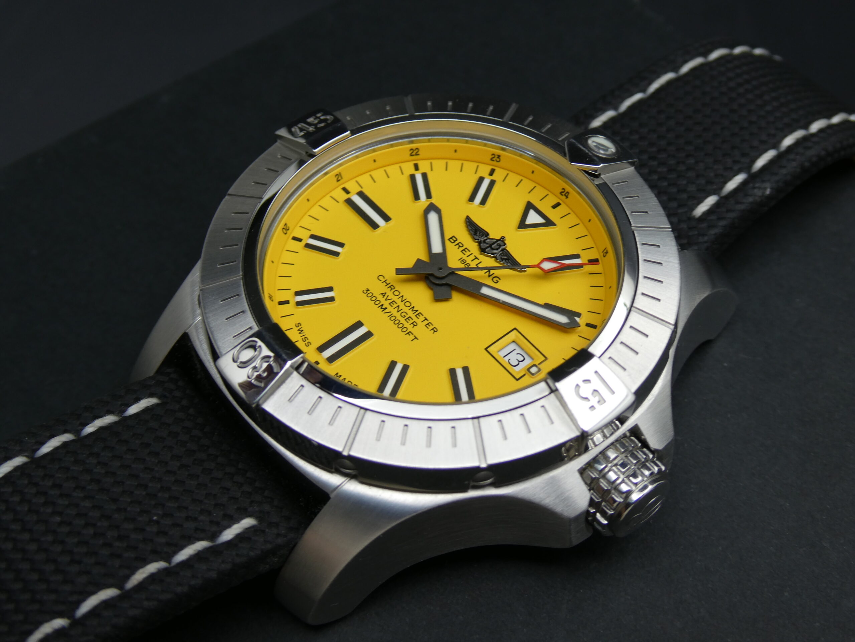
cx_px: 428
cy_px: 321
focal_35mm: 50
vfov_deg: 29.1
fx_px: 1235
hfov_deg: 38.2
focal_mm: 9
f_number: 4.1
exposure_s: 1/80
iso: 80
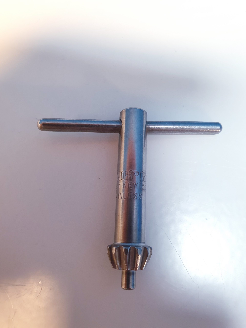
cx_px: 123
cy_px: 164
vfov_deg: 67.3
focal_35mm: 26
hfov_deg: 53.1
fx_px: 246
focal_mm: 4.3
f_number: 2.4
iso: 250
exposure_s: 1/50
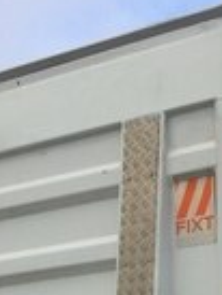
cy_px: 401
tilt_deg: +2.7
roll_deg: +2.1
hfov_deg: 13.2
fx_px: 896
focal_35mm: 105
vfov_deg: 17.4
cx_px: 345
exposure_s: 1/1026
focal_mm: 4.15
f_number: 2.2
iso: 32
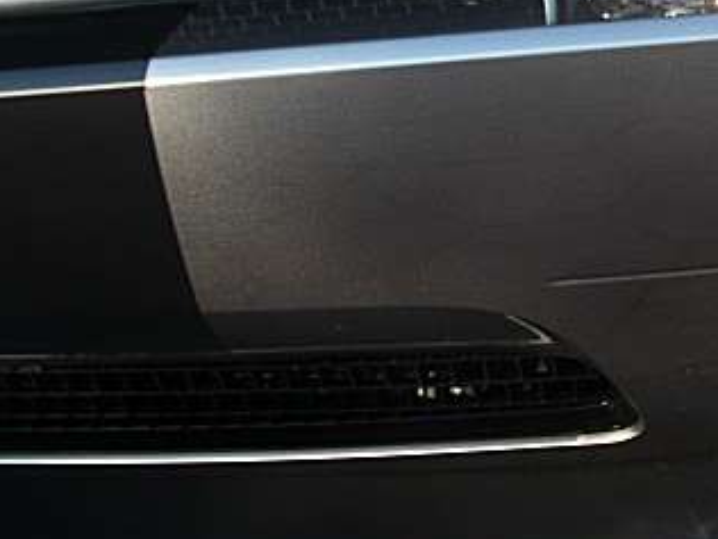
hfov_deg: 26.2
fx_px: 1514
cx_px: 577
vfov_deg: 20.0
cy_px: 134
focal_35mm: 73
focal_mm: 6.3
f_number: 2.8
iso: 50
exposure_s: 1/60
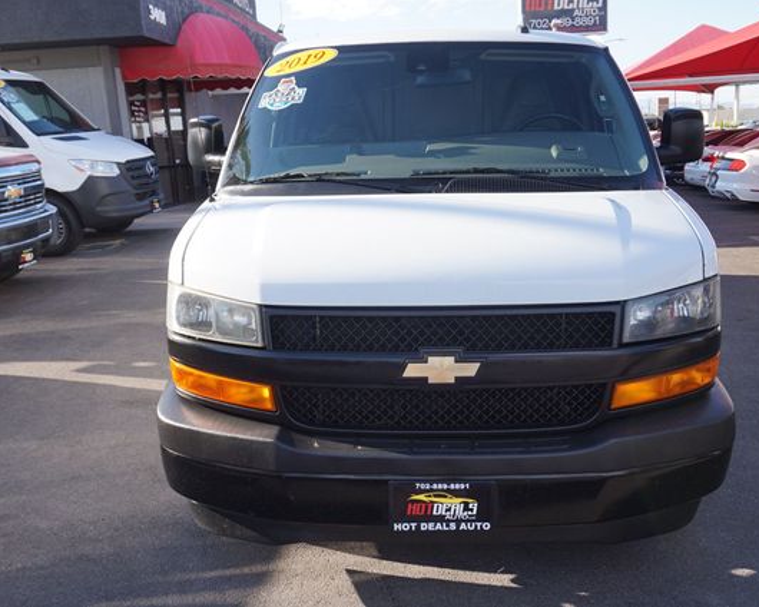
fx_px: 764
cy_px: 304
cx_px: 411
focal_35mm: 34
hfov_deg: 52.8
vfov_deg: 43.4
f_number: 7.1
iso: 100
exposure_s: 1/100
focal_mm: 20
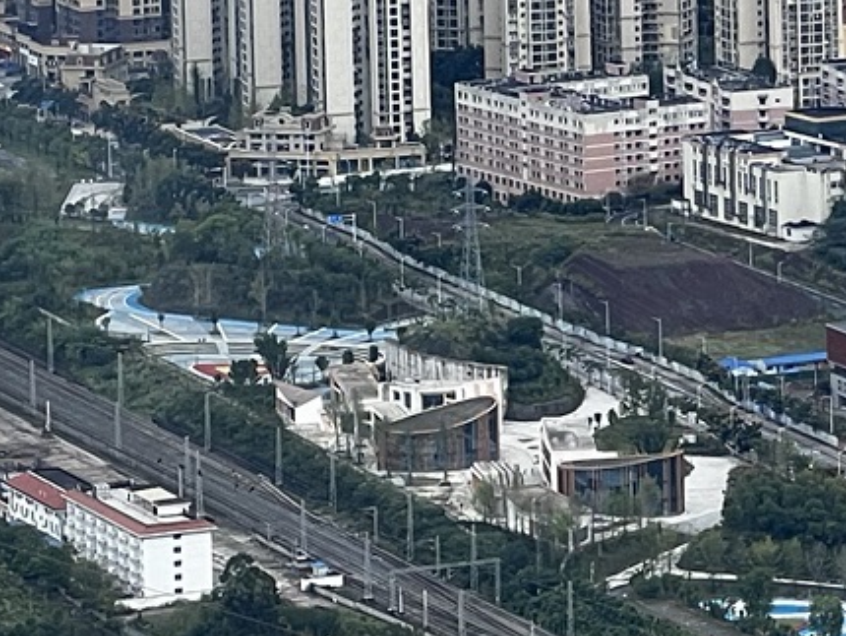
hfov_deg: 5.5
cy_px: -335
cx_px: 1125
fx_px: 8754
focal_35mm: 358
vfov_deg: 4.1
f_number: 2.8
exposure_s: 1/179
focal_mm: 9
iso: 32
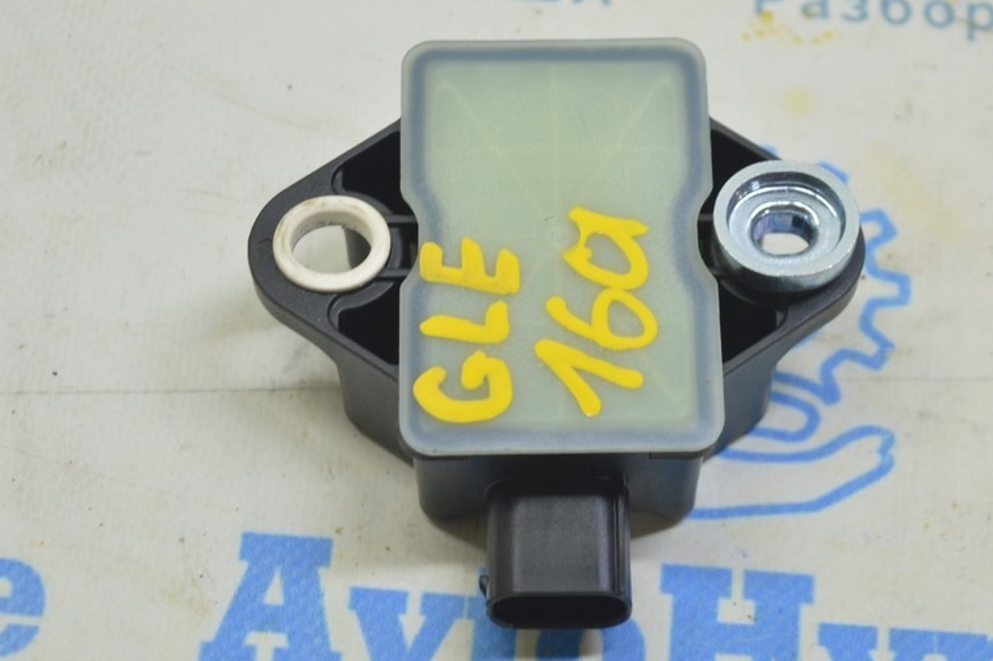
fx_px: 3078
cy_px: 257
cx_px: 528
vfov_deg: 12.2
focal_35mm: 112
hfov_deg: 18.3
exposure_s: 1/20
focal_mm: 55
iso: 400
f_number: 5.6
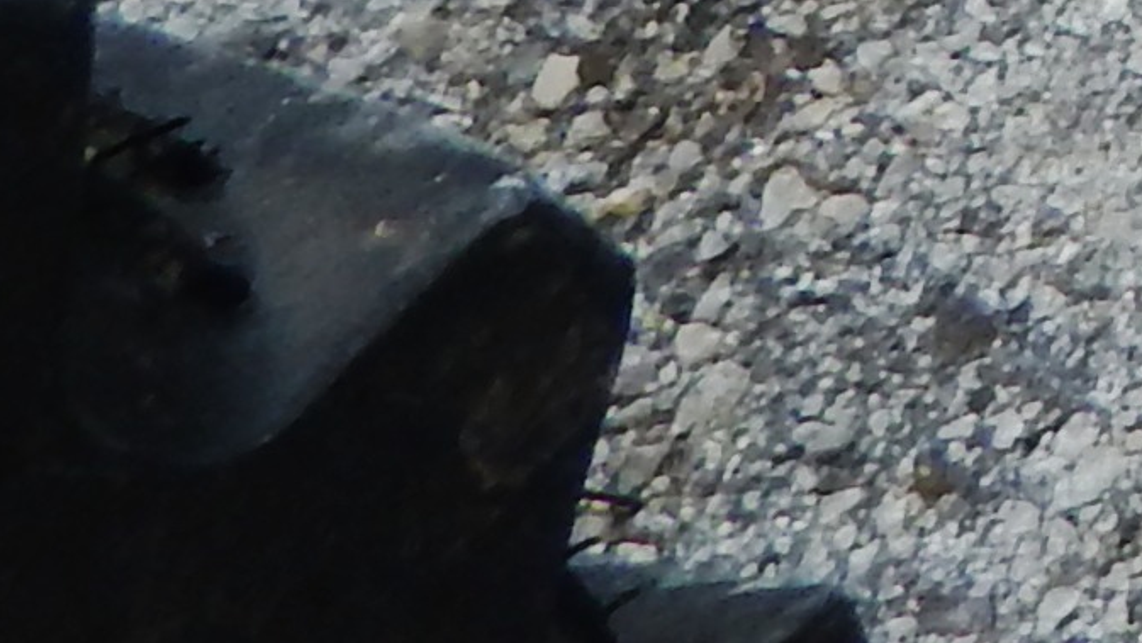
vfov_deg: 6.4
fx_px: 4968
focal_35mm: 164
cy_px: -1635
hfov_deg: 9.6
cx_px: 3592
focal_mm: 4
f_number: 3
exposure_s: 1/320
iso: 125
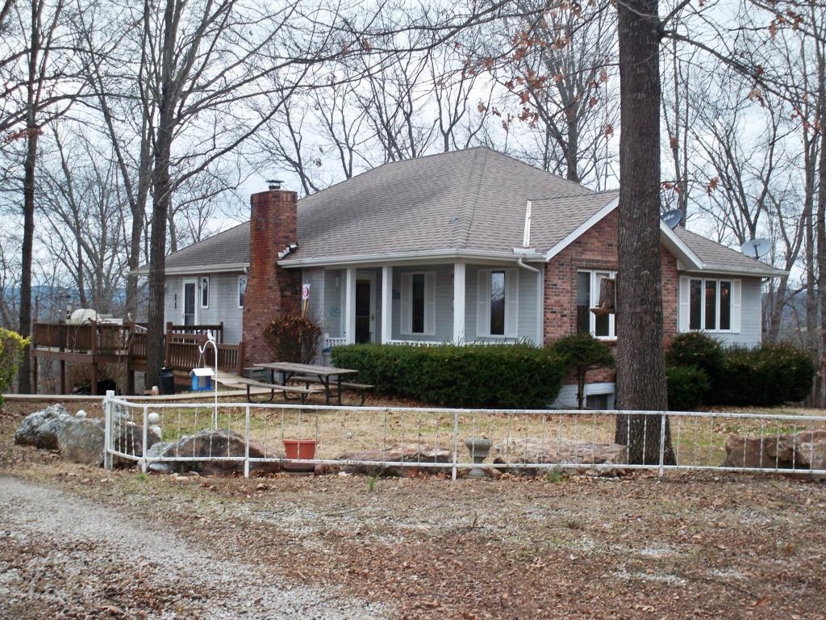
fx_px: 1050
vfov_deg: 32.9
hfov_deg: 42.9
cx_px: 413
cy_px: 310
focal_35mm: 44
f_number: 3.5
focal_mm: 7.8
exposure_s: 1/80
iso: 80
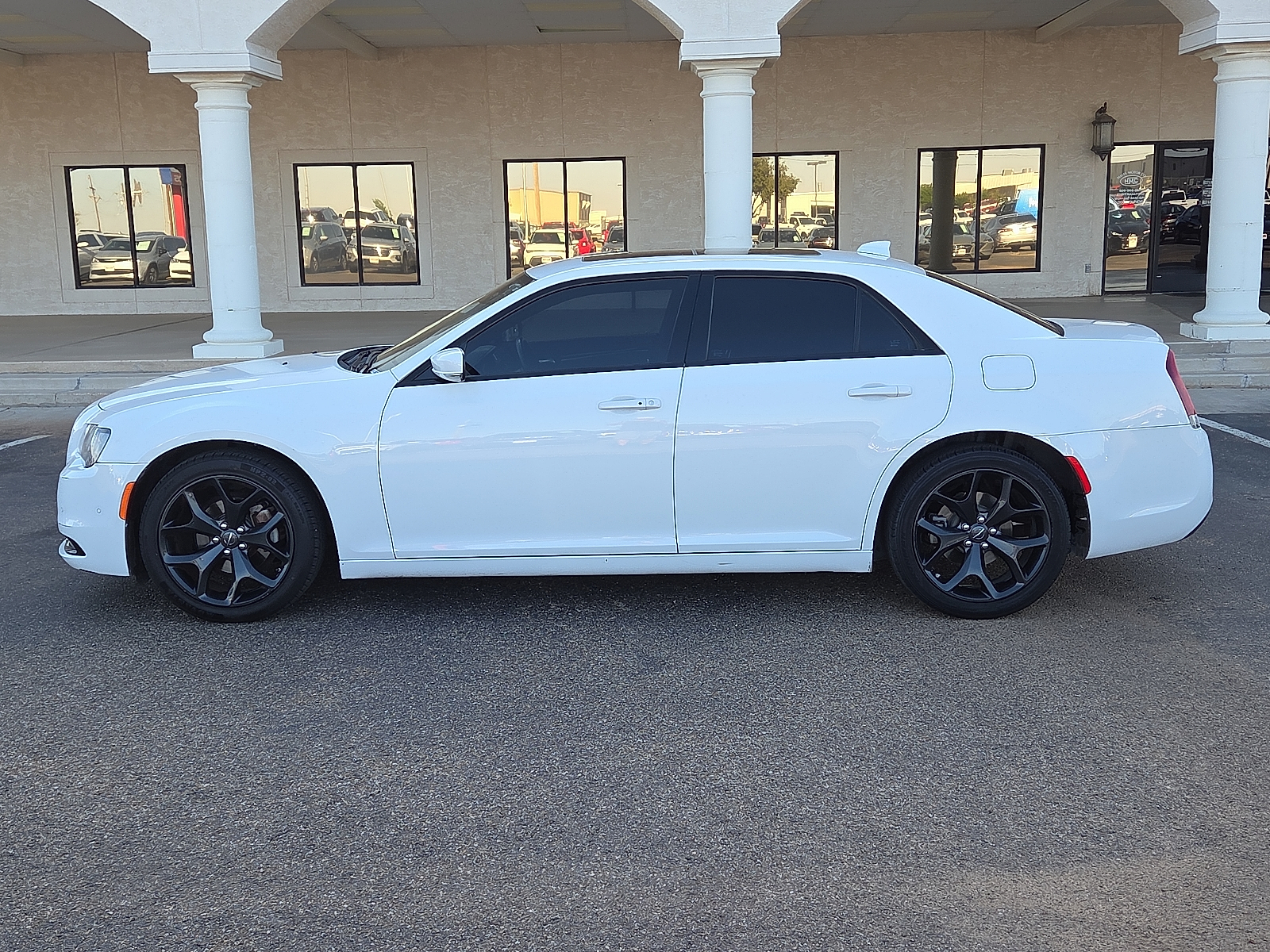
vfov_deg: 38.7
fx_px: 1357
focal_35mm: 37
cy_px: 476
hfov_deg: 50.1
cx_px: 635
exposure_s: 1/909
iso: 76
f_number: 1.8
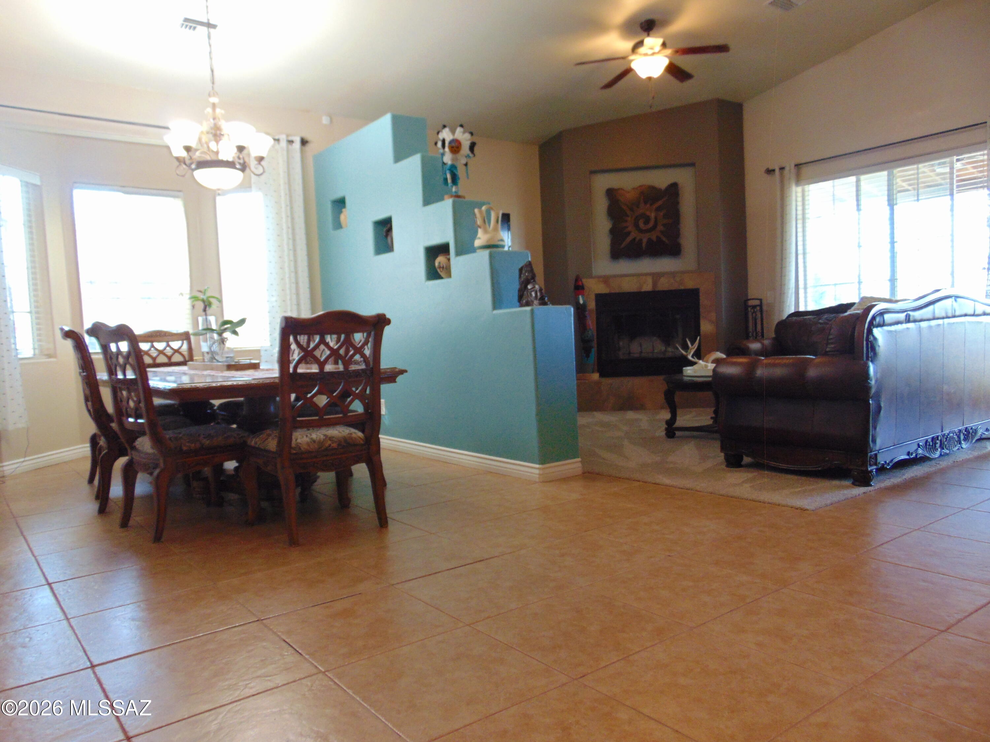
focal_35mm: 25
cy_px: 371
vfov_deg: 54.9
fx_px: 715
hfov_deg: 69.4
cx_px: 495
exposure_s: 1/30
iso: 250
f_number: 3
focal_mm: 4.5
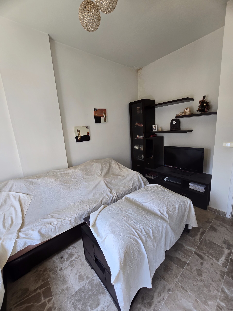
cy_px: 156
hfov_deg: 89.9
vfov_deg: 106.2
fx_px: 117
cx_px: 116
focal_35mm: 13
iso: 64
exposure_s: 1/50
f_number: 2.2
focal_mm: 2.2
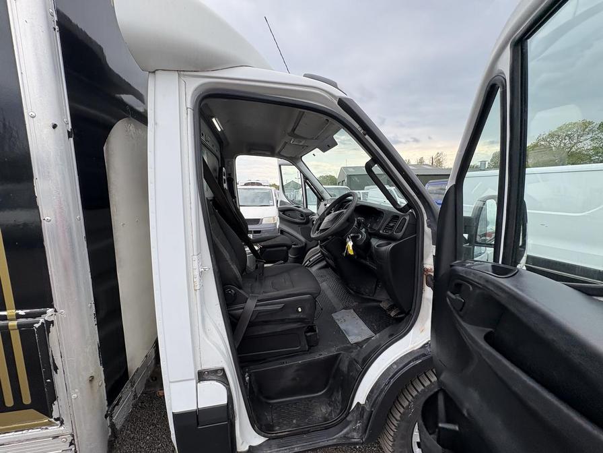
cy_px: 226
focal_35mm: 14
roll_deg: +3.1
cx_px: 302
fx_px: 244
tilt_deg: -7.0
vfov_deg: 85.7
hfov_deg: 102.1
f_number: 2.2
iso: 64
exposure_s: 1/344
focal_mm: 2.22
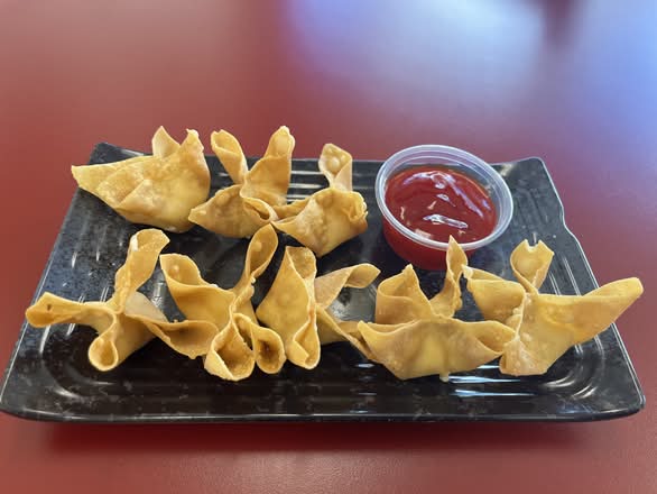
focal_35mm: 26
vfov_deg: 53.1
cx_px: 328
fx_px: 494
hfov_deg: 67.3
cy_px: 247
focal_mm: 5.1
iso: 125
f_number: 1.6
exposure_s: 1/121
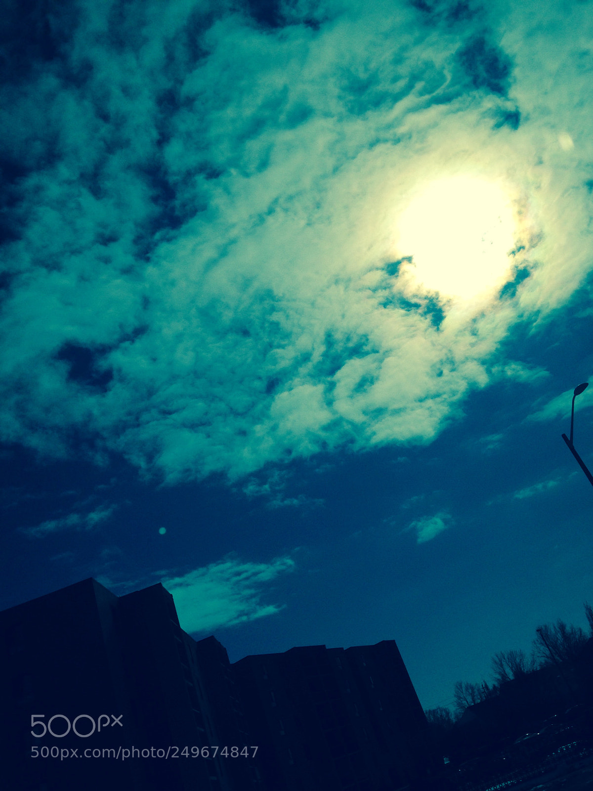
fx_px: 754
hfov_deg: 42.9
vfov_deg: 55.4
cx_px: 296
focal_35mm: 33
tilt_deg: +27.0
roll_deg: +22.6
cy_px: 396
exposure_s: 1/18182
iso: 50
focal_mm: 4.12
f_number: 2.4
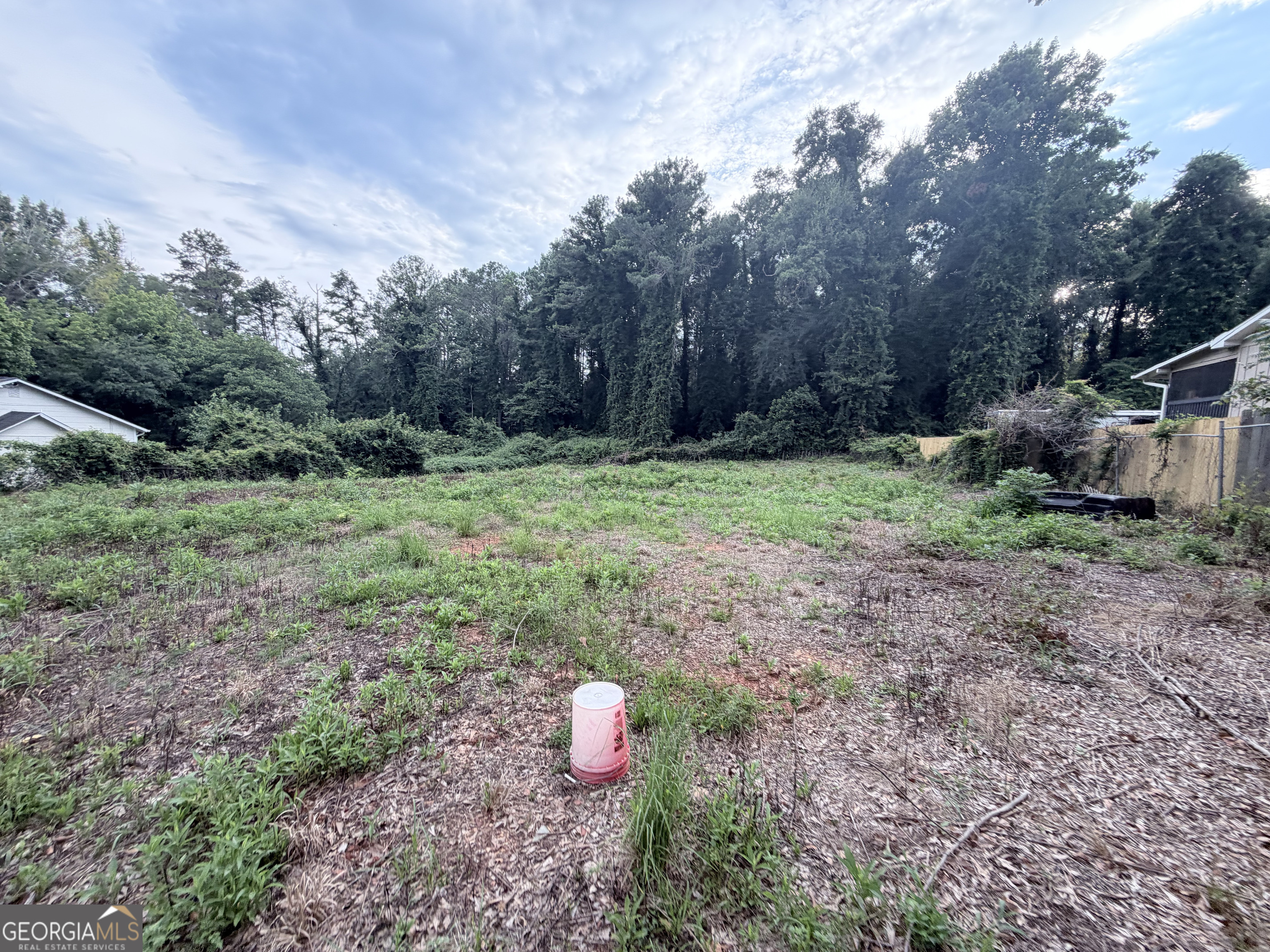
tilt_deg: -5.2
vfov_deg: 85.7
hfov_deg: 102.1
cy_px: 476
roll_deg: -2.2
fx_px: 514
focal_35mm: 14
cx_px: 635
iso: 50
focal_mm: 2.22
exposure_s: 1/132
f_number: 2.2
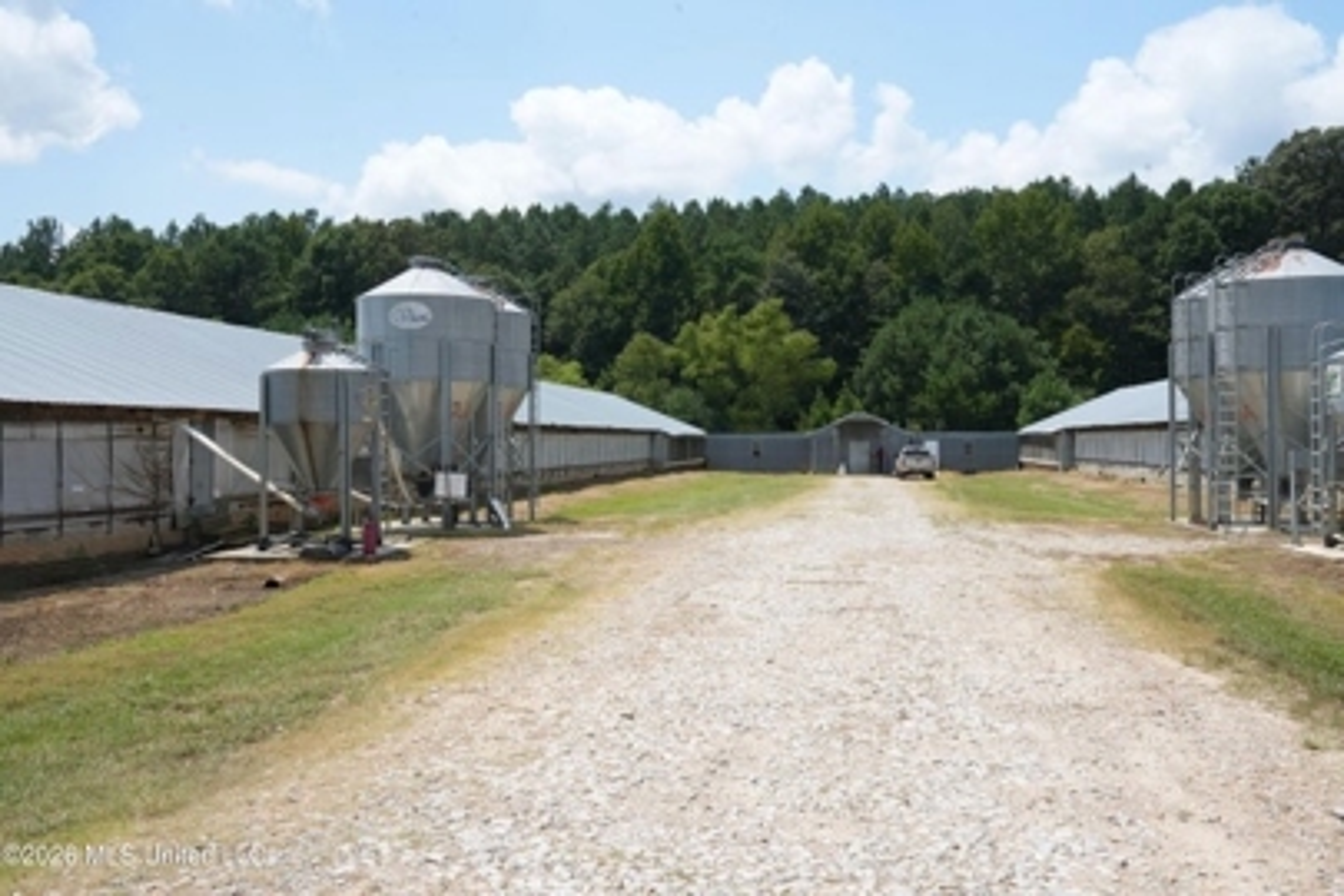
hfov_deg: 47.4
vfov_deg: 32.6
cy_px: 448
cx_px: 672
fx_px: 1531
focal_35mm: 41
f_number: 16
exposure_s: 1/160
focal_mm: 41
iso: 320
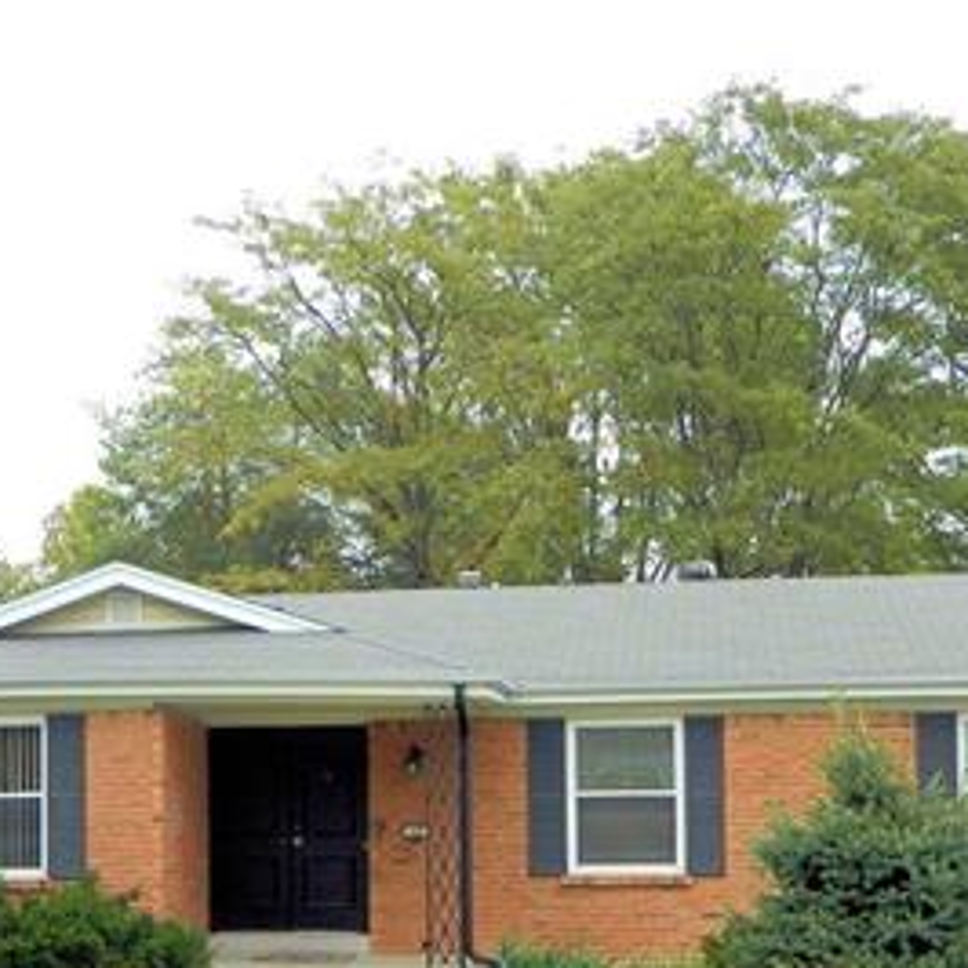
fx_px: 2088
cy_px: 797
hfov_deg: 25.8
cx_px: 269
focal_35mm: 66
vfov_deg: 25.6
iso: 110
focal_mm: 5.6
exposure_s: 1/160
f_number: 3.2
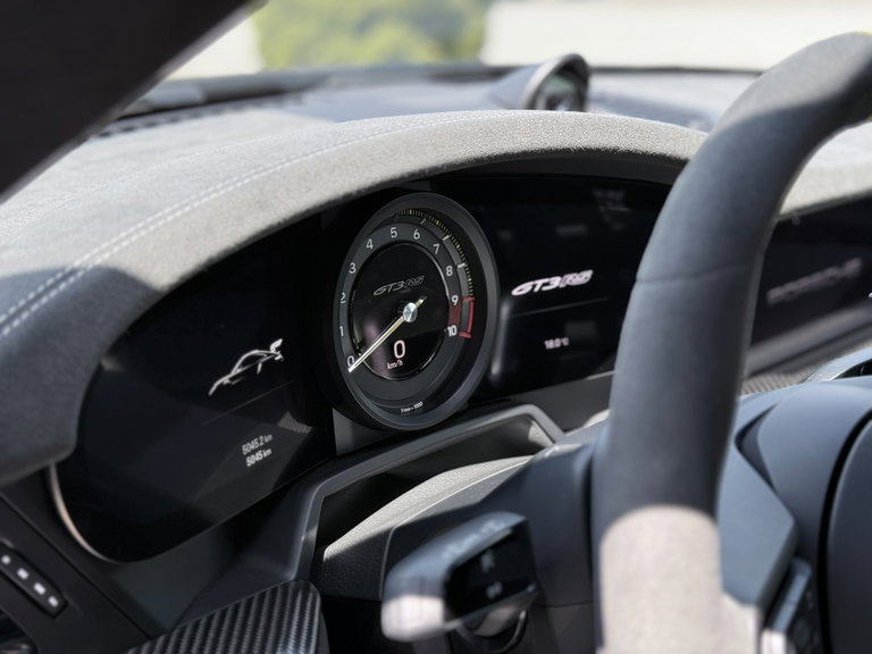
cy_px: 327
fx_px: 1209
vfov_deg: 30.3
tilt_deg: -18.5
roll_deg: -0.8
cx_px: 436
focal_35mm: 48
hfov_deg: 39.7
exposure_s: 1/265
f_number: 1.78
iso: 100
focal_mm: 6.76
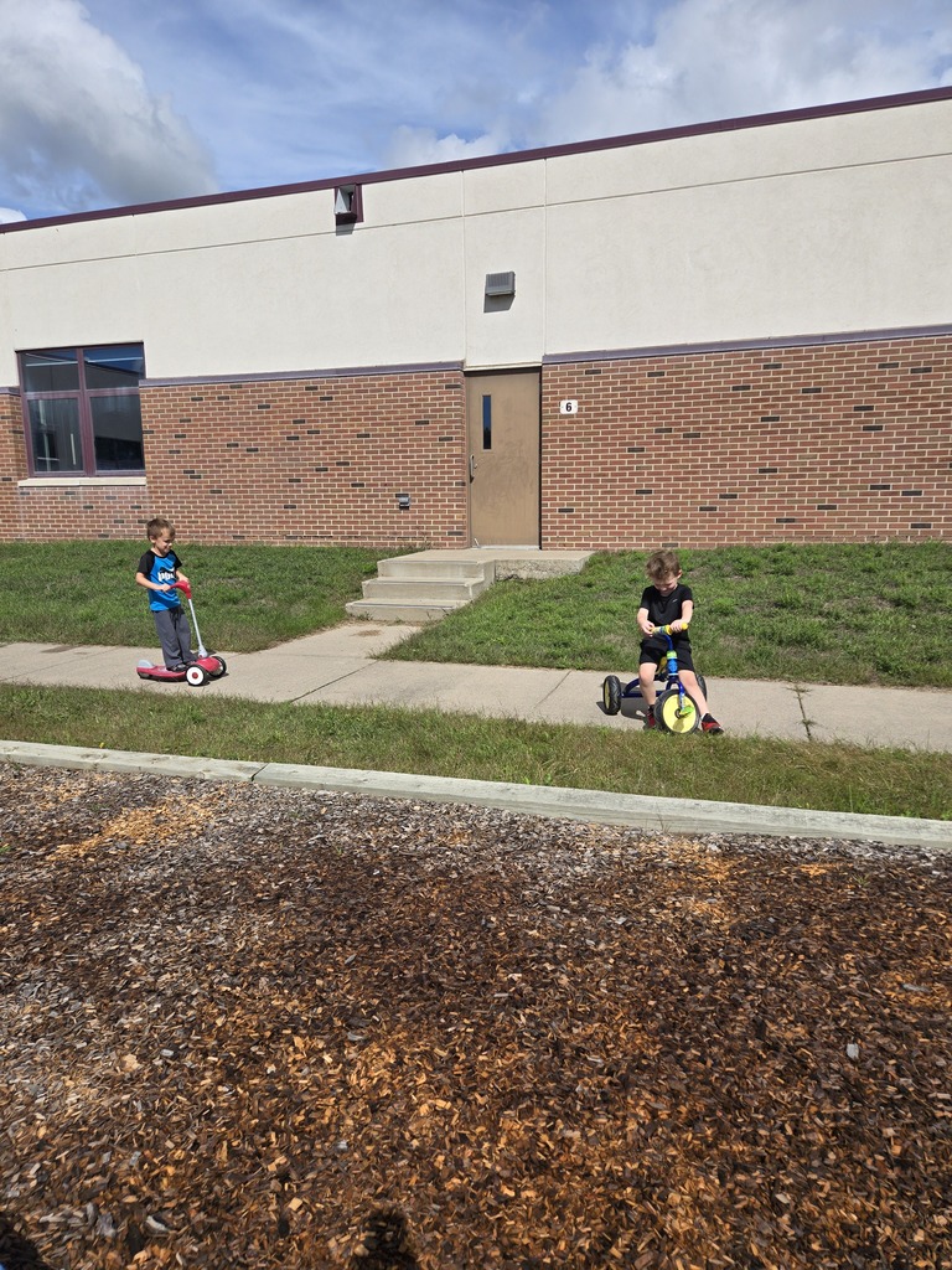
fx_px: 843
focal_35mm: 23
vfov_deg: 73.9
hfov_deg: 58.9
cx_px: 476
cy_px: 635
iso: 25
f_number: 1.8
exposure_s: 1/2782
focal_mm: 5.4
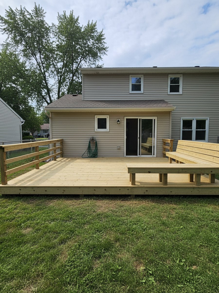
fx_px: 194
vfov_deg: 73.9
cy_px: 146
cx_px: 110
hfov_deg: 58.9
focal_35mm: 23
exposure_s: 1/715
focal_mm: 6.4
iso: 690
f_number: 1.8
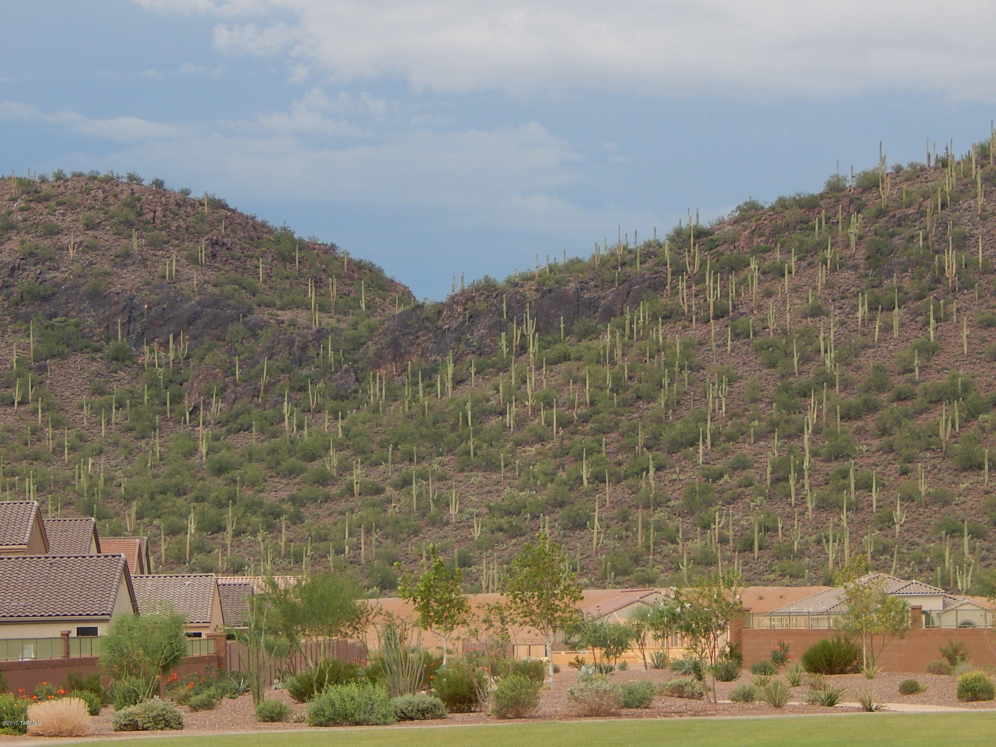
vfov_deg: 8.1
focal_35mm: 184
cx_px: 498
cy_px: 374
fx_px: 5294
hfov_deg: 10.7
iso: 125
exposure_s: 1/200
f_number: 5.3
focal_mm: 32.8
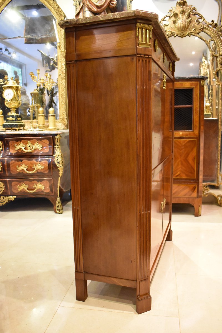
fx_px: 277
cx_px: 111
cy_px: 166
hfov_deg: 43.6
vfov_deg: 61.9
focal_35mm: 30
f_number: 3.5
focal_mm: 20
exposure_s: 1/60
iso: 4500
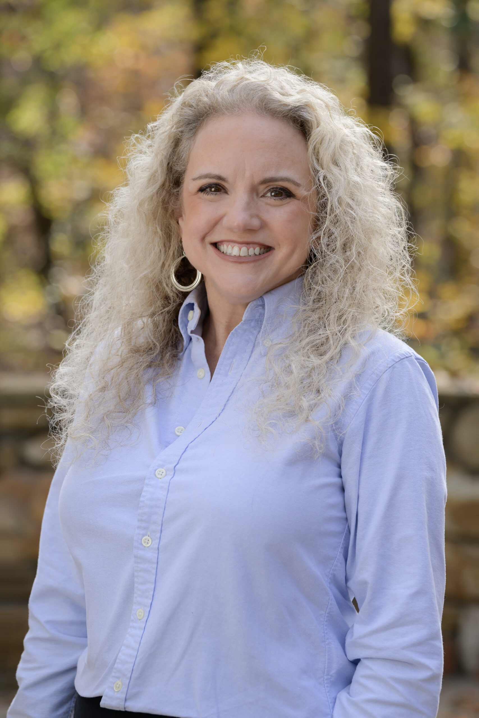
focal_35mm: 130
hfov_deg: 10.6
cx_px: 240
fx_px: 2594
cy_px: 359
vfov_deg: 15.8
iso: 200
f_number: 5.6
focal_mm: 130
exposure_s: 1/320
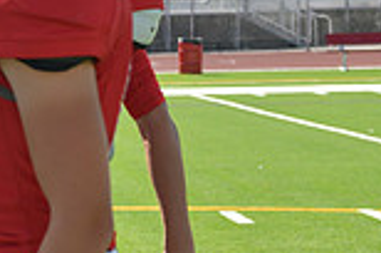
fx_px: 1795
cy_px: 56
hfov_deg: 11.5
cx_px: -215
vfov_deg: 8.0
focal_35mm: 170
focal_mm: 45
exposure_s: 1/2000
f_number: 3.5
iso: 320
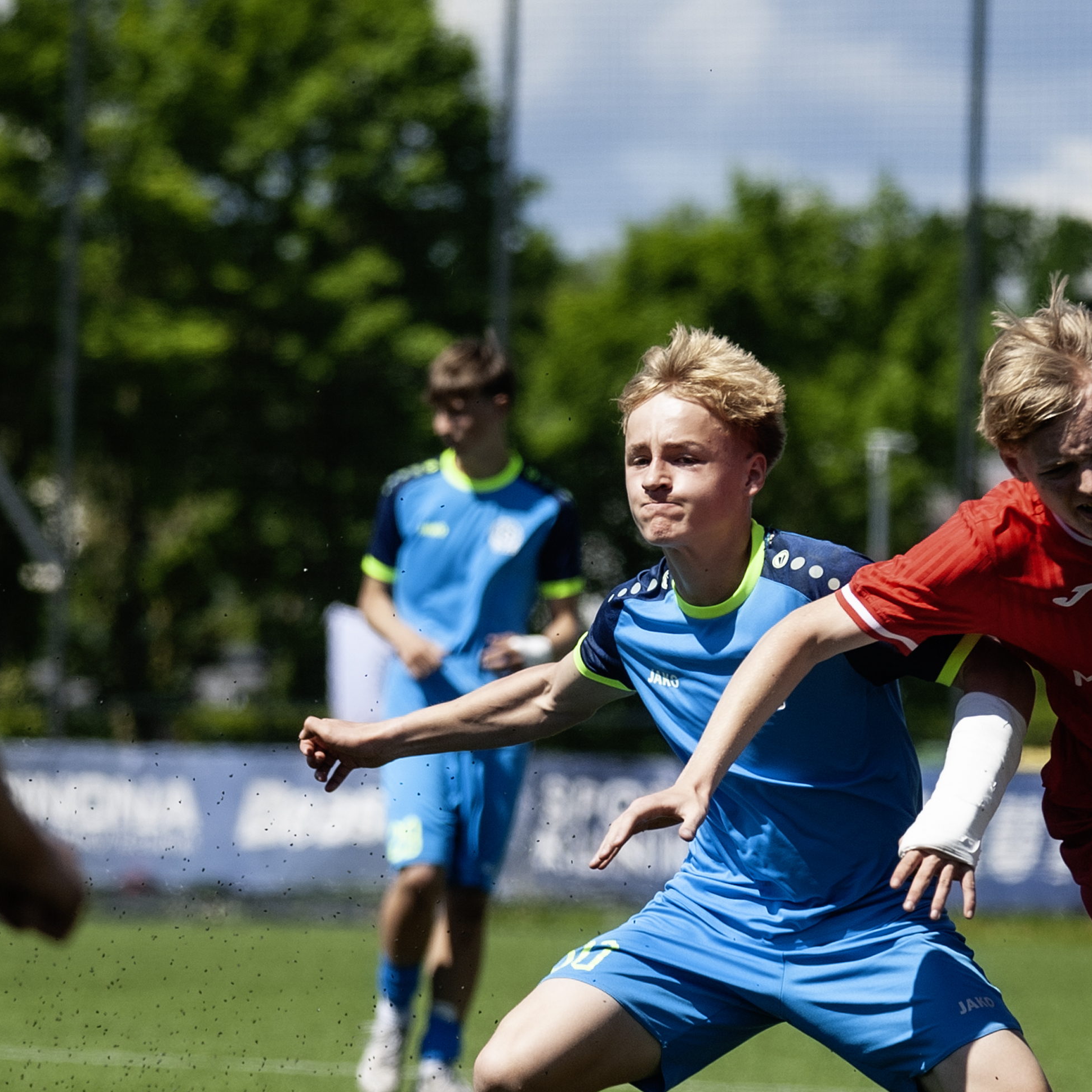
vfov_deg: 5.5
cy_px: 788
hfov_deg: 5.5
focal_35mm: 317
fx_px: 11314
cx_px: 539
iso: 250
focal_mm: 170
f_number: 4
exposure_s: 1/2500
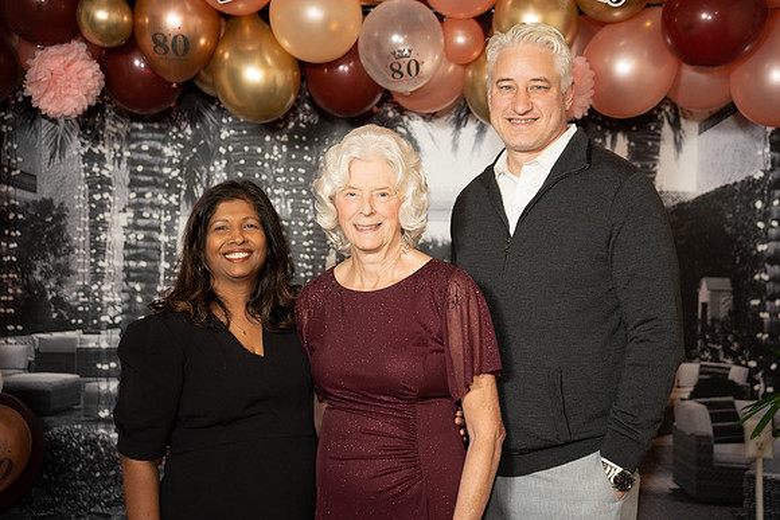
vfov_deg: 26.3
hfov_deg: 38.7
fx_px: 1112
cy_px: 260
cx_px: 390
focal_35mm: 51
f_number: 2.8
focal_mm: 51.3
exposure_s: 1/160
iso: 1000
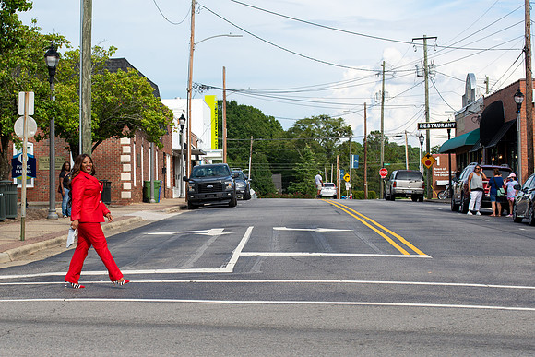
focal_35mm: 99
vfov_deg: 13.8
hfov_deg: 20.6
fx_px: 1471
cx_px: 213
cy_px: 215
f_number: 6.3
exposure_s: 1/640
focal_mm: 75
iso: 250
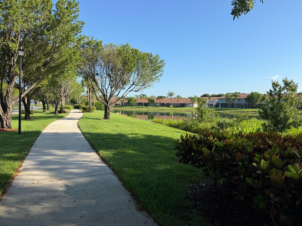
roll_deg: +1.9
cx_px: 151
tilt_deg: -3.0
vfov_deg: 56.8
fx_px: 209
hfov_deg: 71.6
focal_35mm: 24
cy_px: 113
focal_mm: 6.76
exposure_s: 1/3425
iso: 80
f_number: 1.78
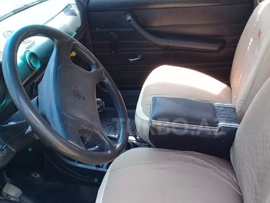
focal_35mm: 42
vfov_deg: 34.2
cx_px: 169
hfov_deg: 44.4
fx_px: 328
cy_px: 127
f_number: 2.2
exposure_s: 1/100
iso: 80
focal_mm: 3.3
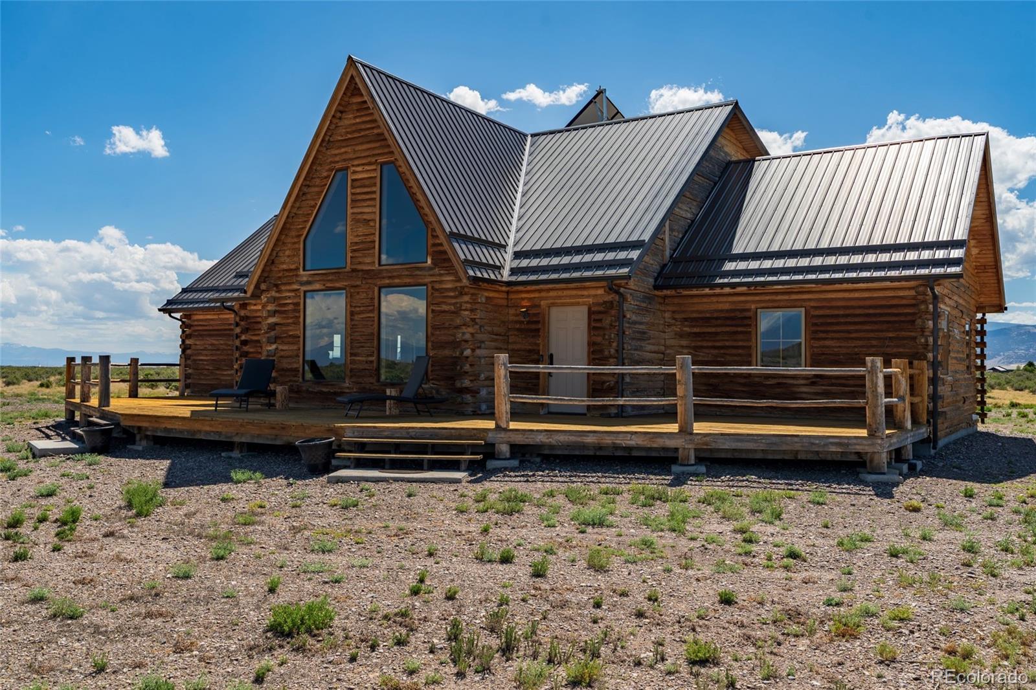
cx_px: 518
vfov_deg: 43.6
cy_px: 345
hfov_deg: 61.9
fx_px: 863
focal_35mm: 30
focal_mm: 30
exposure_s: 1/3200
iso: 100
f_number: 8
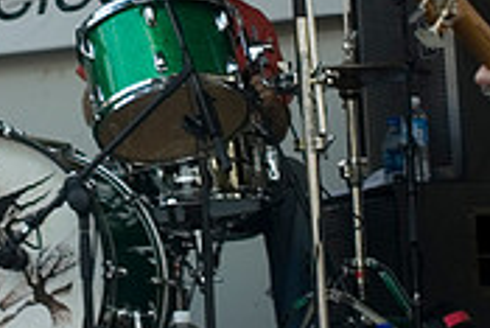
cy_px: -3
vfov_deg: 7.9
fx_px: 2366
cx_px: 11
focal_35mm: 174
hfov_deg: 11.7
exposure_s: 1/125
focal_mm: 35
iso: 200
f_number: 4
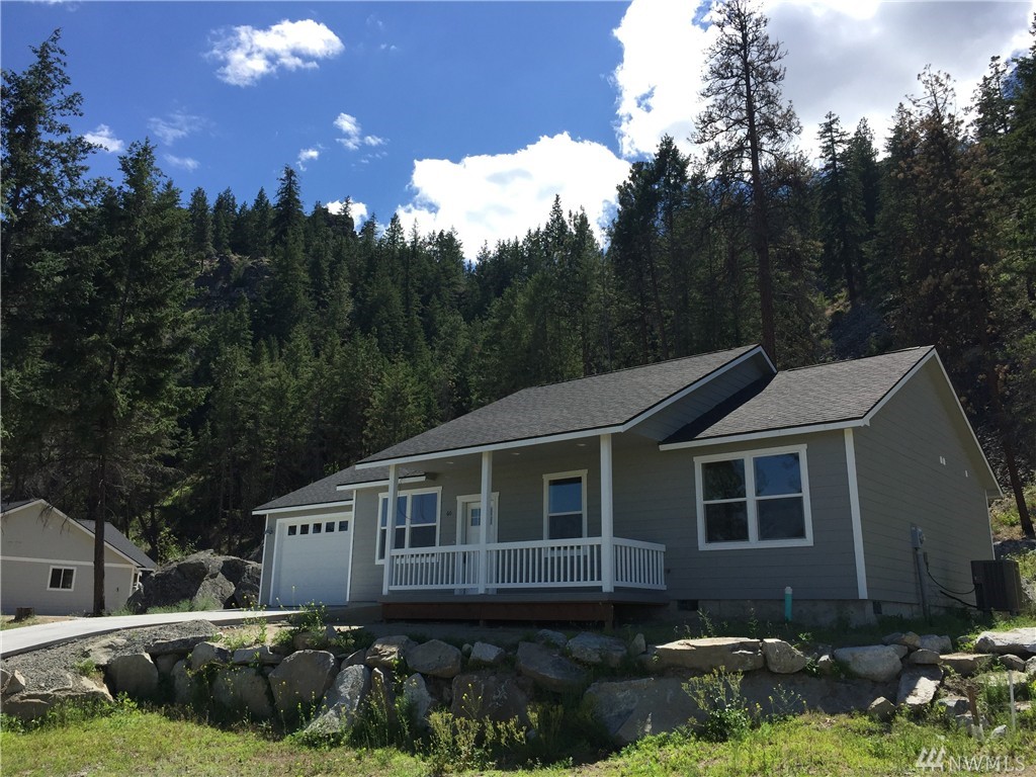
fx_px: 868
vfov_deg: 48.2
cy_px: 388
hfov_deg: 61.7
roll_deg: -1.1
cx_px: 518
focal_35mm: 29
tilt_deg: +15.4
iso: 32
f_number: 2.2
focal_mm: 4.15
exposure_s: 1/1883
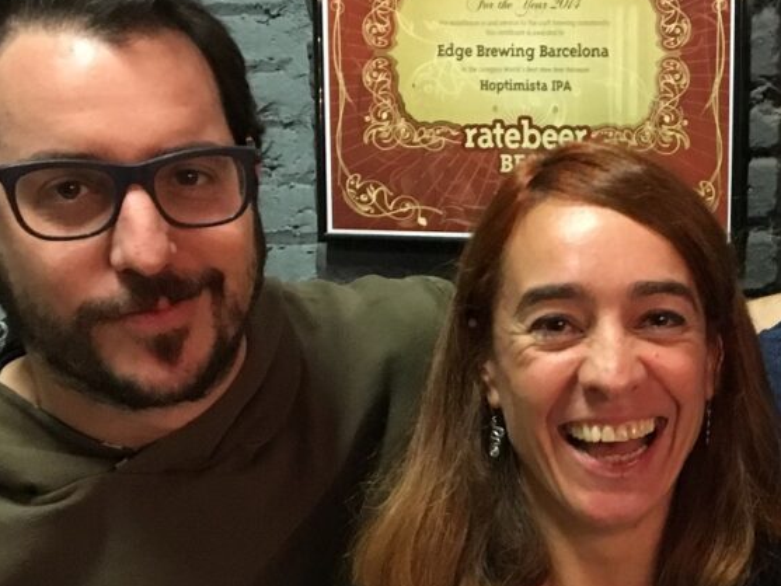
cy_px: 529
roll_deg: -0.4
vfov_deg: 18.1
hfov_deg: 23.3
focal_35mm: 80
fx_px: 1805
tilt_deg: -7.9
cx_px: 805
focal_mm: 4.15
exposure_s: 1/17
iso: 250
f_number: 2.2
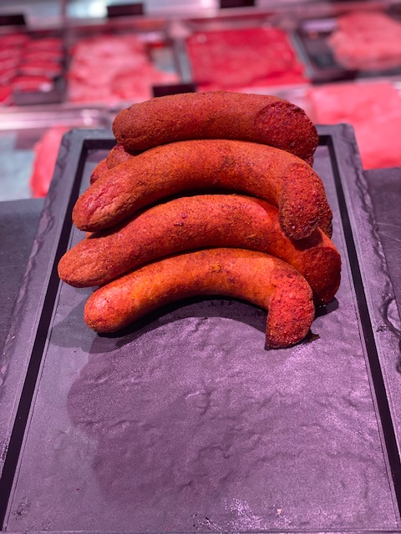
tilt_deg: -40.6
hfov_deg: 28.0
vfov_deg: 36.8
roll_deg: +3.3
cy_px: 267
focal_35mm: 52
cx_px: 200
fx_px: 803
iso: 160
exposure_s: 1/100
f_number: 2
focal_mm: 6
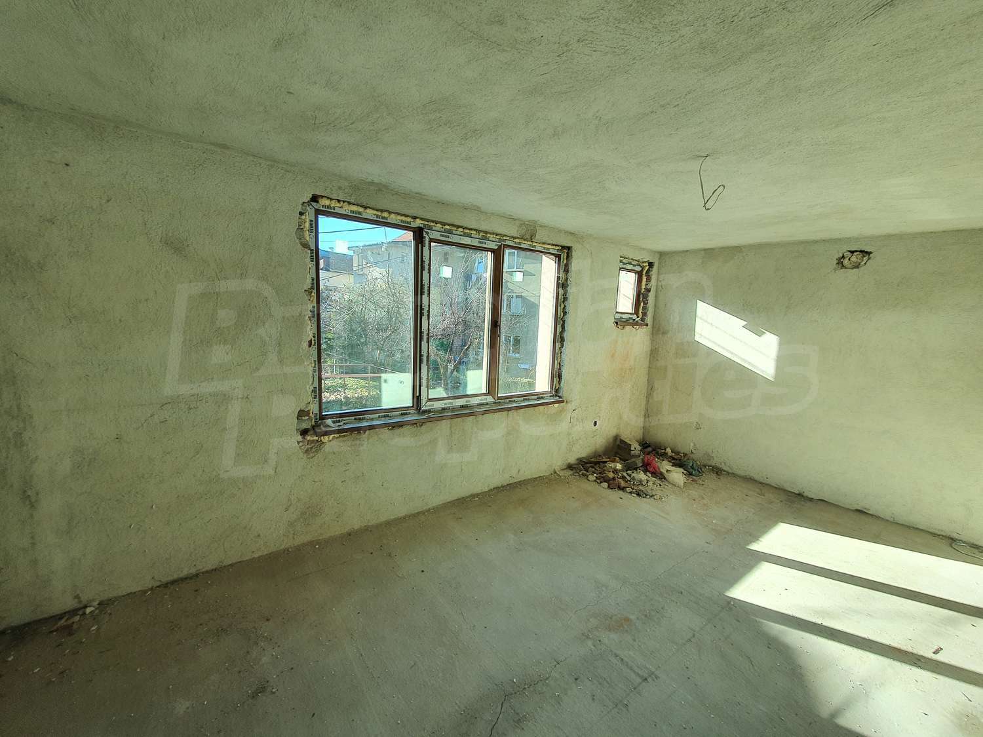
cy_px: 368
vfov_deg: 89.9
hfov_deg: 106.2
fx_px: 369
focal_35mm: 13
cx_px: 492
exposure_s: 1/114
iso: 50
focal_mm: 1.8
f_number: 2.2
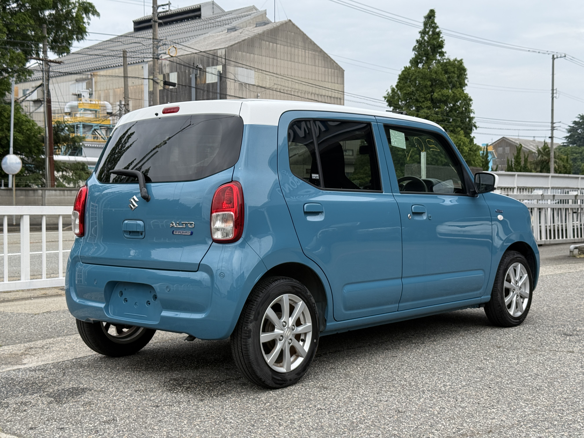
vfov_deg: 30.3
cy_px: 219
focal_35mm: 48
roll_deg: -0.3
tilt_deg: -1.2
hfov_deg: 39.7
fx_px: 810
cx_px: 292
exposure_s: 1/2762
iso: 80
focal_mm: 6.76
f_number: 1.78
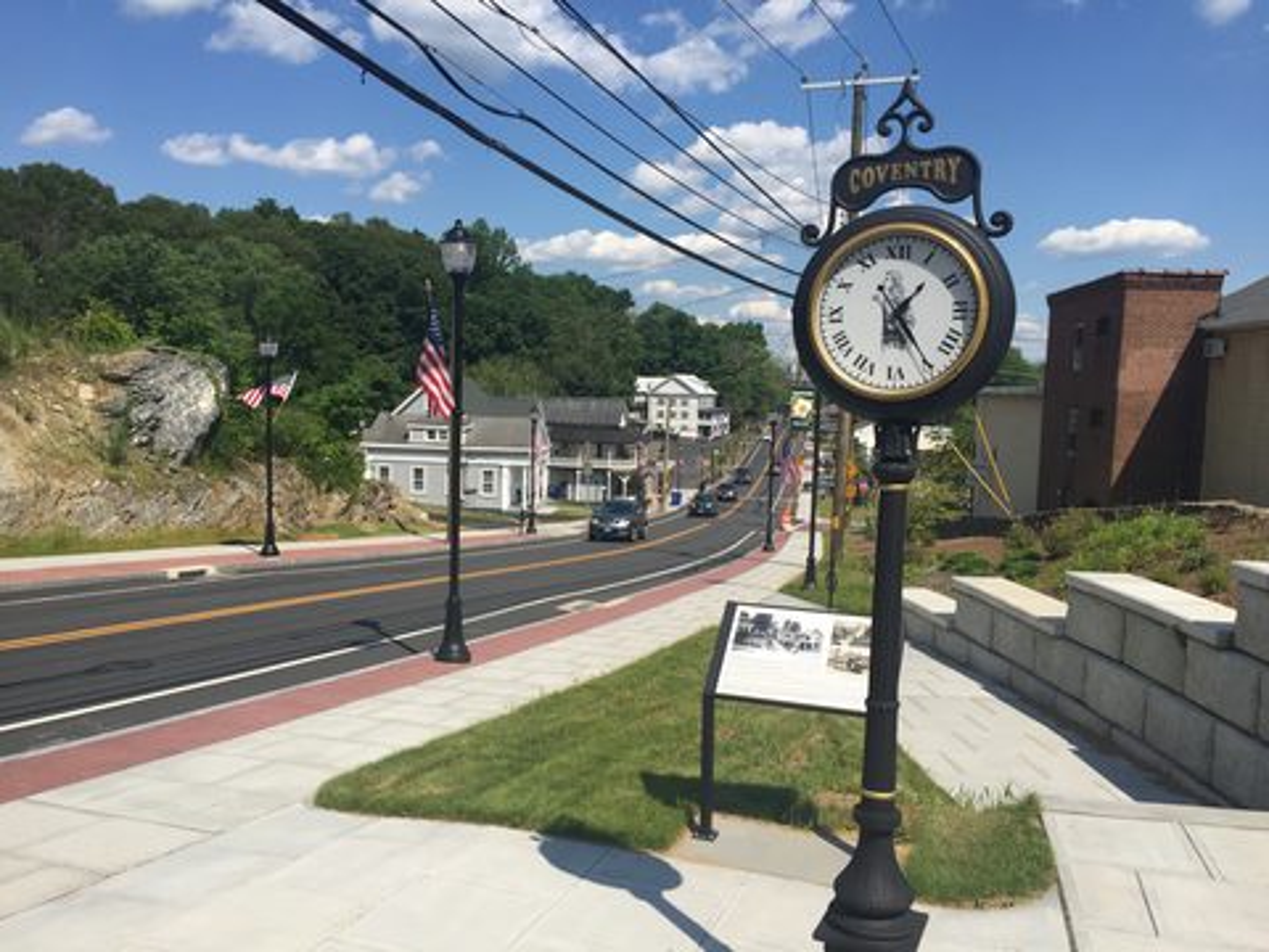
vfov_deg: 48.2
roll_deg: -3.2
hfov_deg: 61.7
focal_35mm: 29
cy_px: 476
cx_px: 634
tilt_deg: -3.8
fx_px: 1063
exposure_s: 1/2825
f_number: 2.2
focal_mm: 4.15
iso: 32
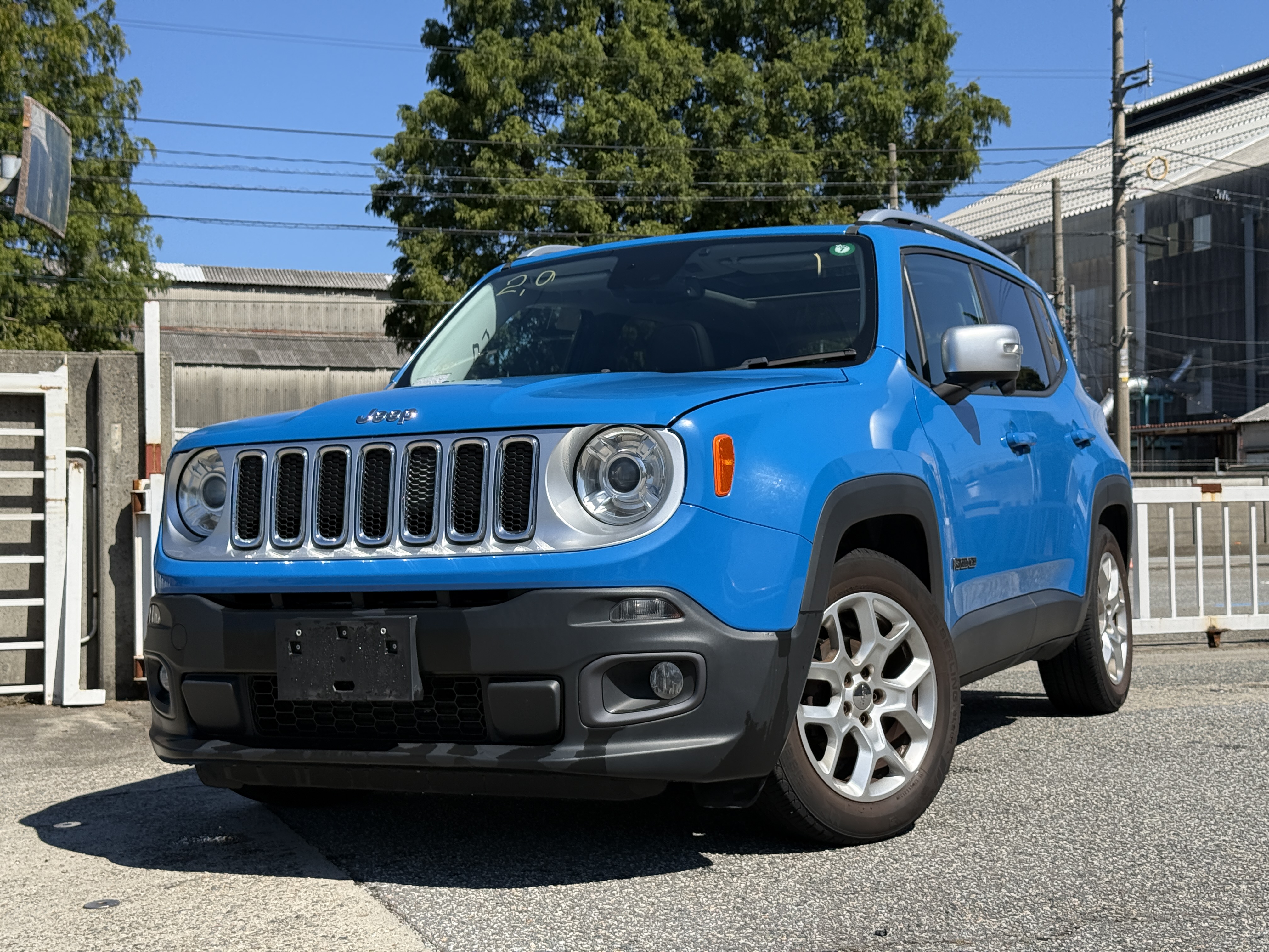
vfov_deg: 30.3
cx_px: 634
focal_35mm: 48
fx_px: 1760
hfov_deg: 39.7
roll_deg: +0.9
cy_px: 476
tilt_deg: +1.8
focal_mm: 6.76
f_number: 1.78
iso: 100
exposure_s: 1/5587
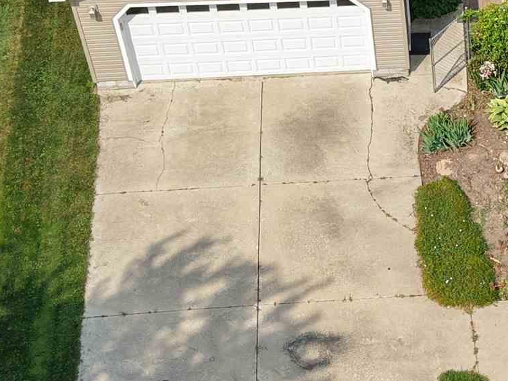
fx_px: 1438
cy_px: 104
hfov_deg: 19.1
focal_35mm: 98
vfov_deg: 15.0
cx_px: 587
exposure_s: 1/3200
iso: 160
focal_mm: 8.67
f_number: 1.8
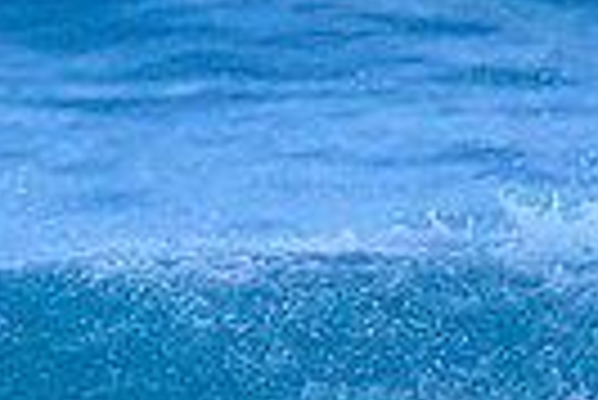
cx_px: -316
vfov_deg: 0.3
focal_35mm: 4168
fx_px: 69310
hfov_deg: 0.5
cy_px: 391
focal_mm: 800
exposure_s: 1/1600
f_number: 11
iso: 9000
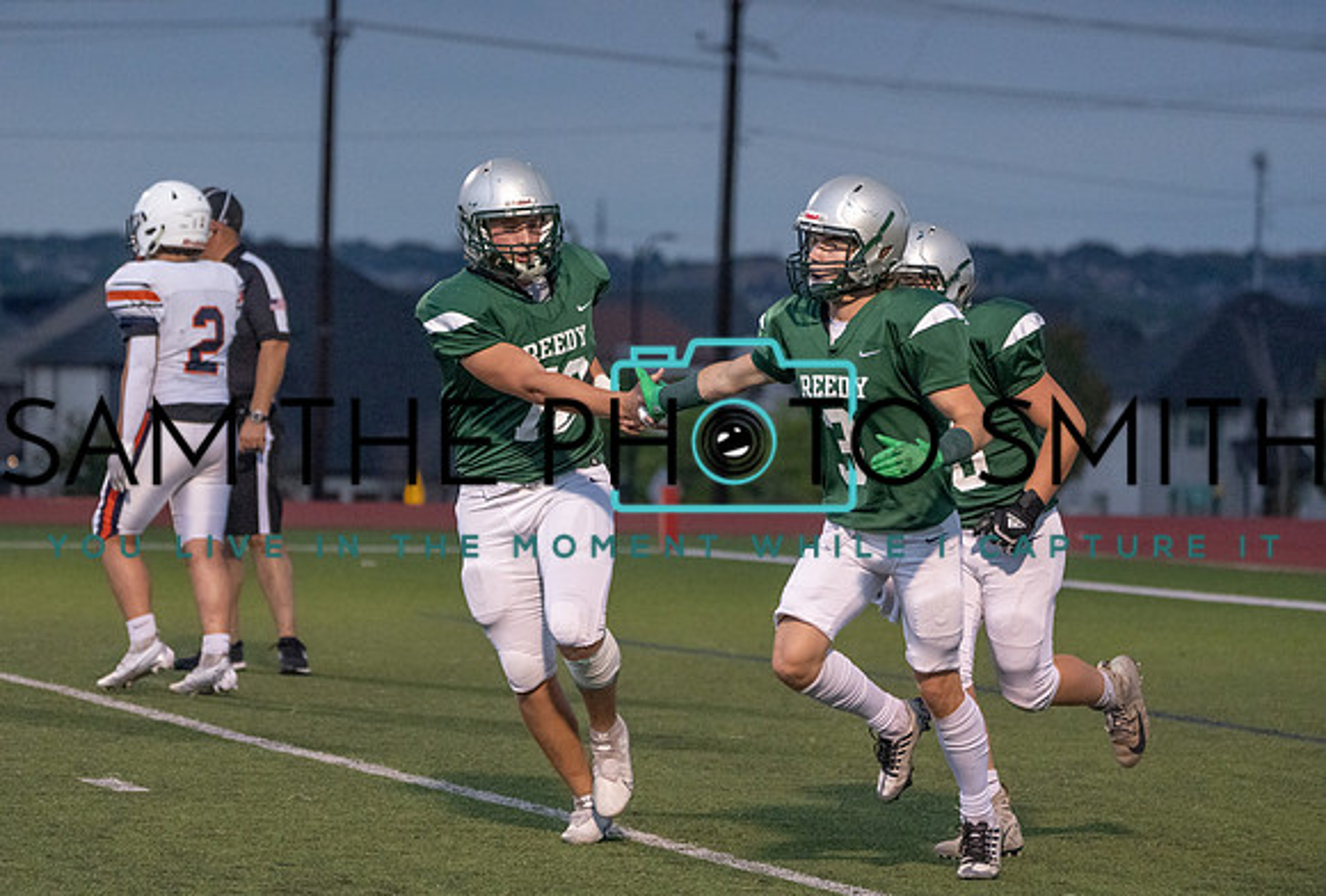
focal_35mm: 215
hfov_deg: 9.5
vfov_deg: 6.5
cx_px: 596
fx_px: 7952
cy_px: 487
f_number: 5.6
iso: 6400
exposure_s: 1/1000
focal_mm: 196
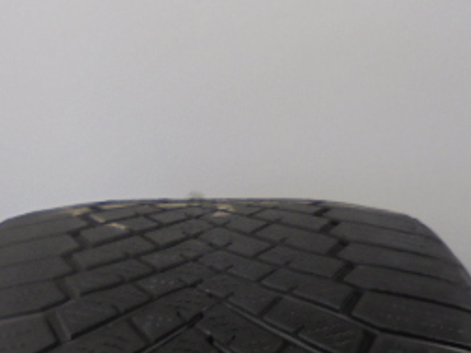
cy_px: 235
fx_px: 898
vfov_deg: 22.2
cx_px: 193
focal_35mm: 66
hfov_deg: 29.3
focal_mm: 4.6
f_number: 3.5
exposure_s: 1/40
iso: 100
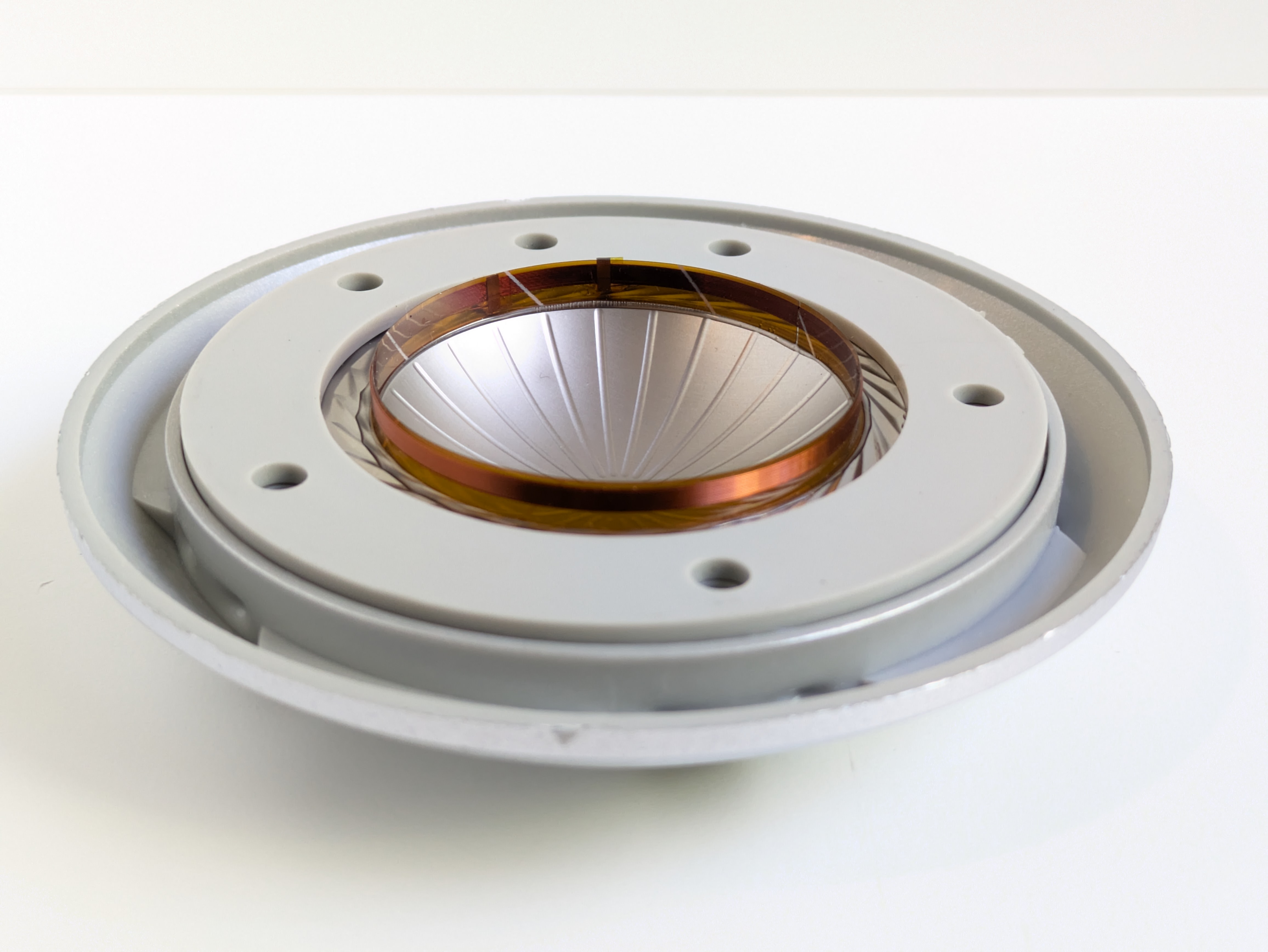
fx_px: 1869
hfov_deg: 37.5
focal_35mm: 51
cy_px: 476
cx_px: 634
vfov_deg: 28.6
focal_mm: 5.43
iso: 295
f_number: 1.89
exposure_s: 1/50
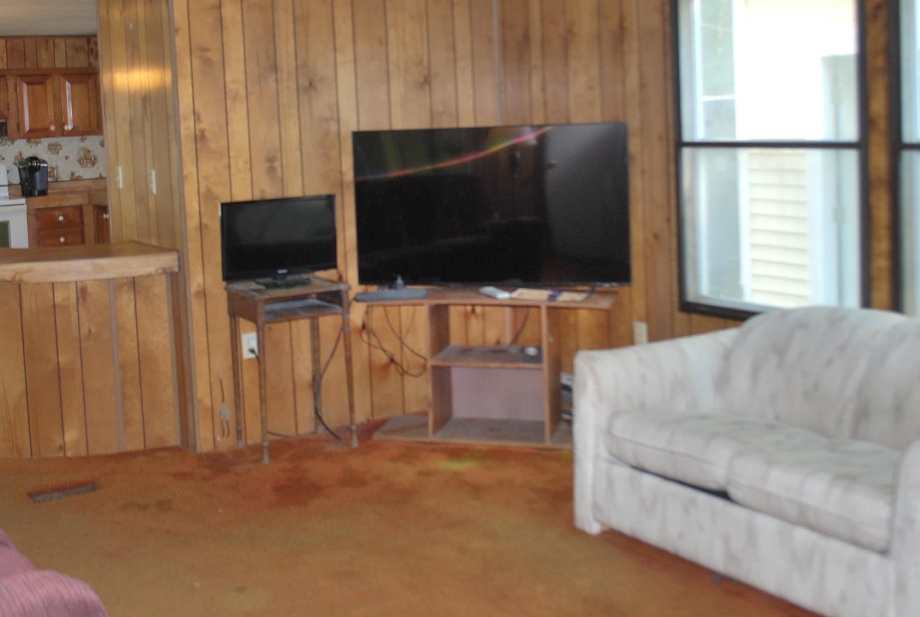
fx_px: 1204
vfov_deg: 28.6
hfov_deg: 41.4
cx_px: 326
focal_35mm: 47
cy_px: 207
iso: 200
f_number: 3.8
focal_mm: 20
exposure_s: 1/60
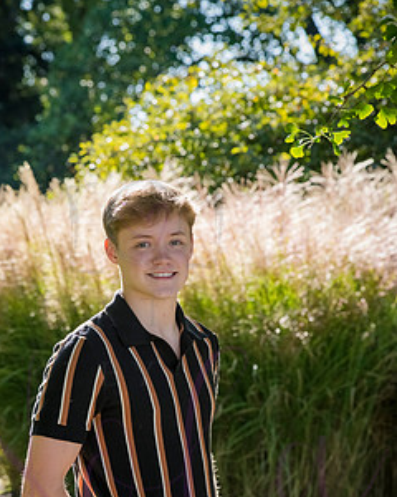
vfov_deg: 10.1
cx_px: 151
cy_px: 371
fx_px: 2791
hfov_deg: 8.1
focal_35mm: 190
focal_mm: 135
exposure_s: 1/320
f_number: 10
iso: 800
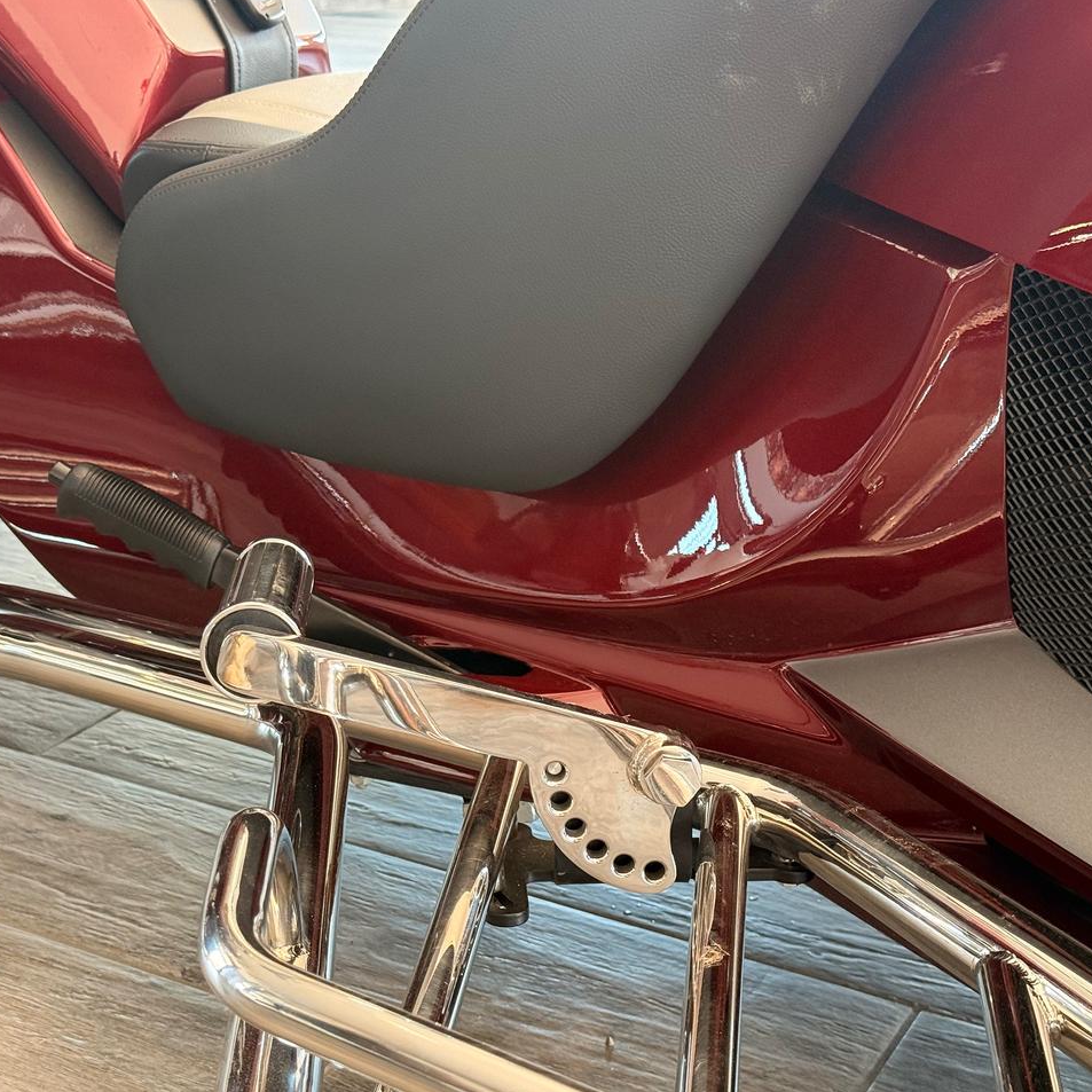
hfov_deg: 29.9
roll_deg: -1.1
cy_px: 544
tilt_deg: -18.0
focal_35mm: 57
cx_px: 390
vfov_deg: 30.0
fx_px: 2034
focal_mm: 6.76
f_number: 1.78
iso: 250
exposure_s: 1/60
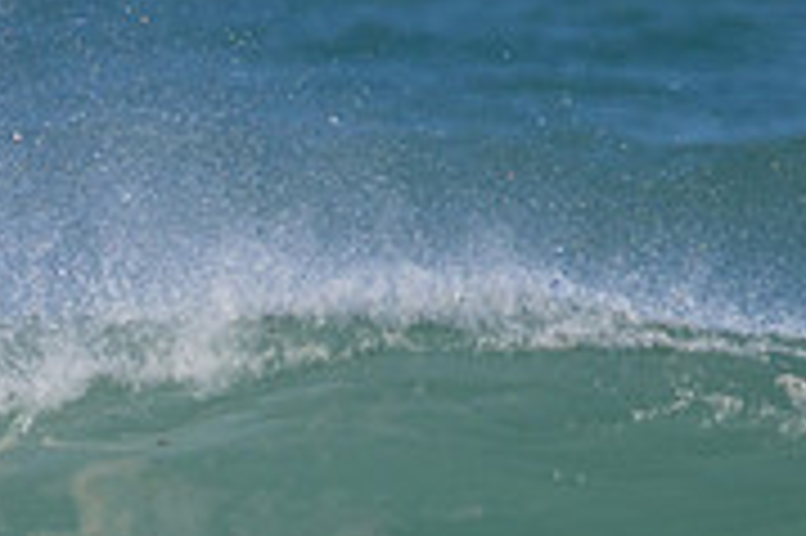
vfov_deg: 0.5
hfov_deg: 0.8
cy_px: 790
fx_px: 58134
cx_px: 131
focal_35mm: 2599
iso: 1000
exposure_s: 1/2000
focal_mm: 800
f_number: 11
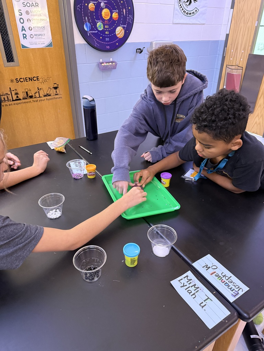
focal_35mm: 24
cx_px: 132
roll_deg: +0.7
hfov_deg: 56.8
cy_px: 176
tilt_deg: -32.1
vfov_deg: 71.6
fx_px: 244
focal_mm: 6.76
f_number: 1.78
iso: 800
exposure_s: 1/60
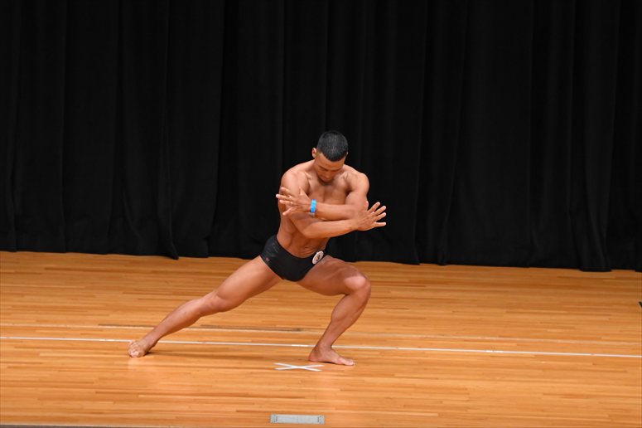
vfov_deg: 5.4
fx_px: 4545
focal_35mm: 255
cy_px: 214
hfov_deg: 8.1
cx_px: 321
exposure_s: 1/400
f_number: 5.6
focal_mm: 170
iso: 3200
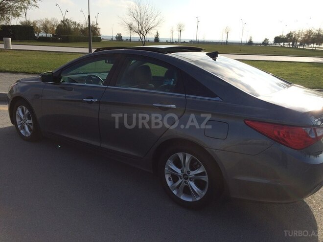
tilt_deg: -16.5
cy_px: 121
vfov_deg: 48.2
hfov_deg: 61.7
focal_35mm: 29
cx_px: 162
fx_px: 271
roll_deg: -1.8
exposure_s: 1/2740
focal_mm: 4.15
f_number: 2.2
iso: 32
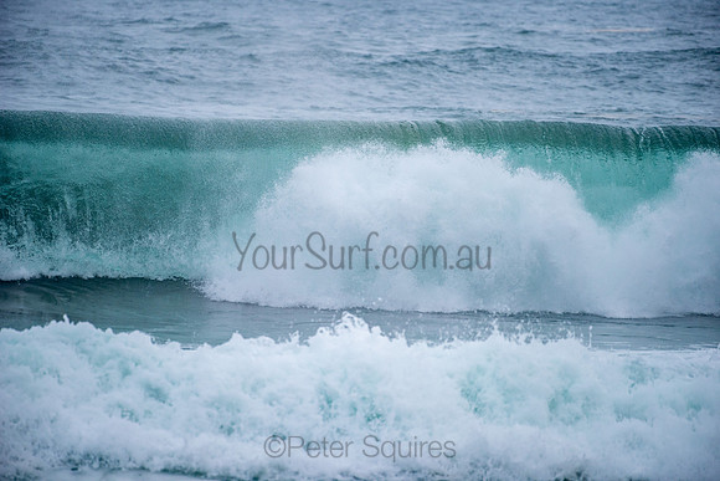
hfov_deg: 4.1
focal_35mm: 500
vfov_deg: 2.8
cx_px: 360
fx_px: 10002
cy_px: 240
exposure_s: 1/1000
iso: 280
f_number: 5.6
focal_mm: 500
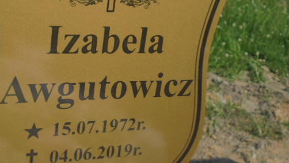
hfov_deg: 30.9
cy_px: 68
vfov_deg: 17.7
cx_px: 113
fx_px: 521
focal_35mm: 68
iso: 100
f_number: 4.8
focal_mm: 8.9
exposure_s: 1/800
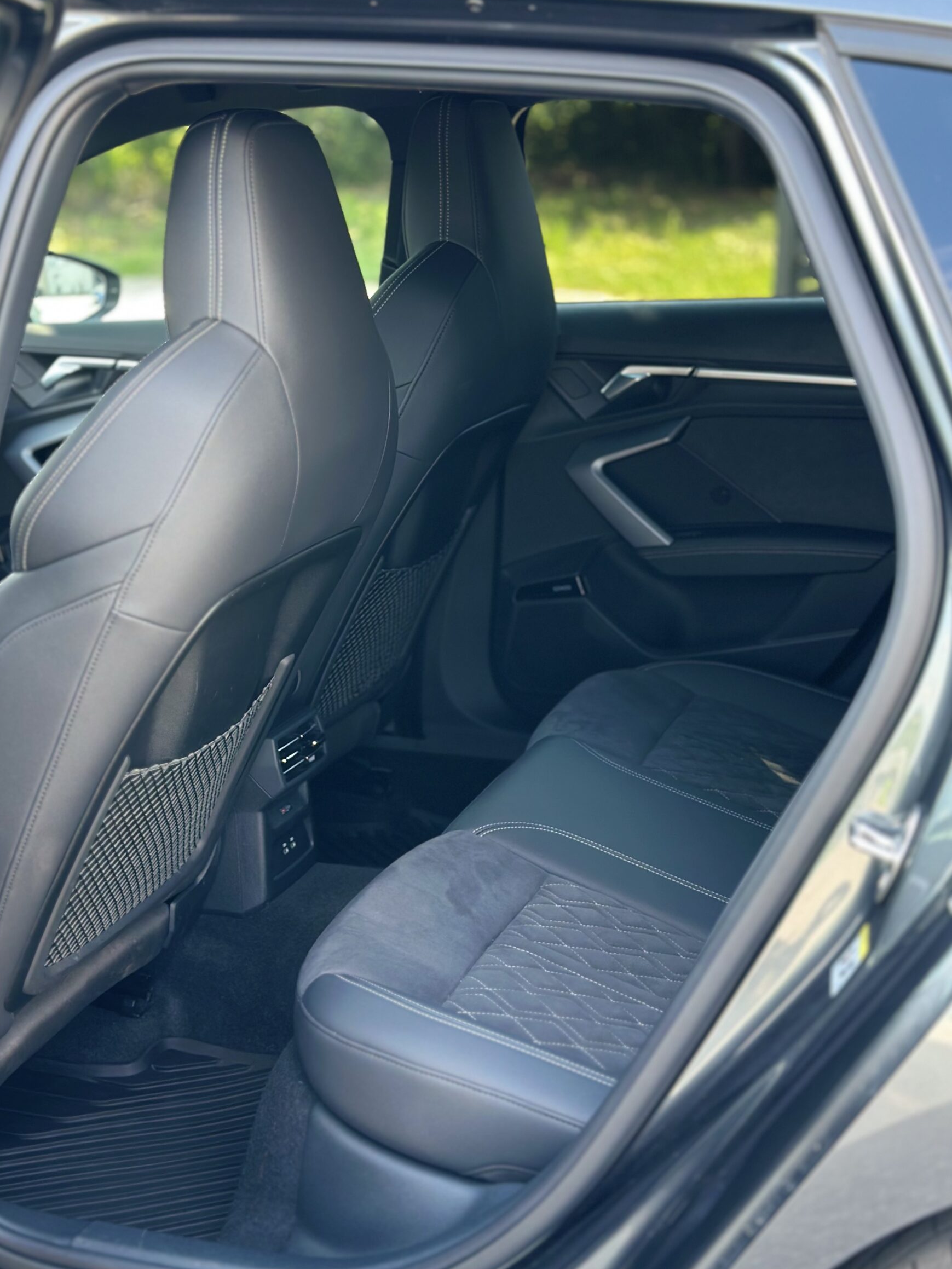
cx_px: 429
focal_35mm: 53
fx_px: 1943
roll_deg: -1.7
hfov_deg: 27.5
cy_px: 570
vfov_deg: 36.1
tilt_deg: -11.1
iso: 80
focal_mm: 6.86
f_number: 1.78
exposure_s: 1/121
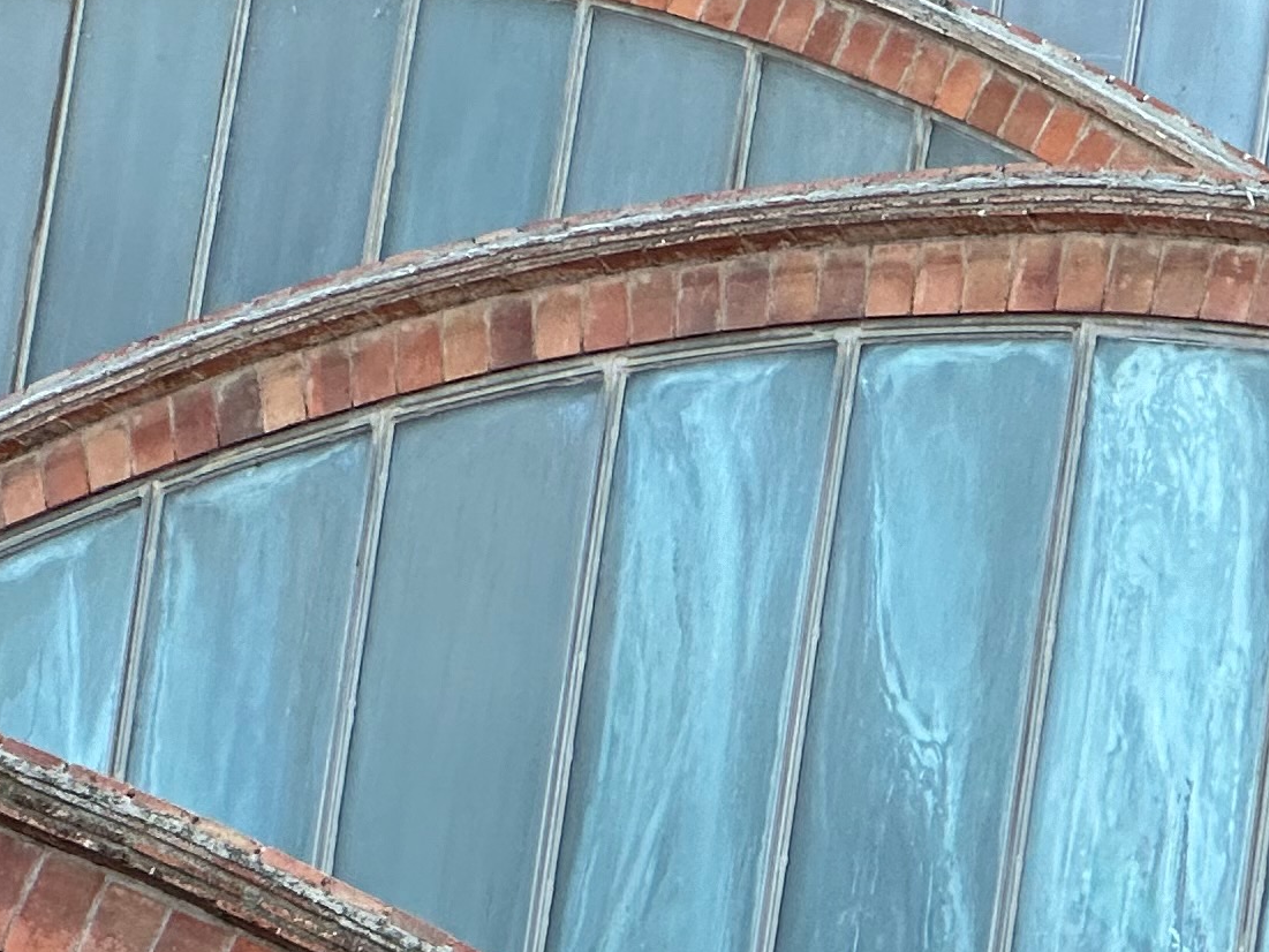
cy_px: 1232
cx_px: 1691
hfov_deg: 7.0
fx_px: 10339
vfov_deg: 5.2
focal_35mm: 282
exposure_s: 1/99
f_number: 2.8
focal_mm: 9
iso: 64
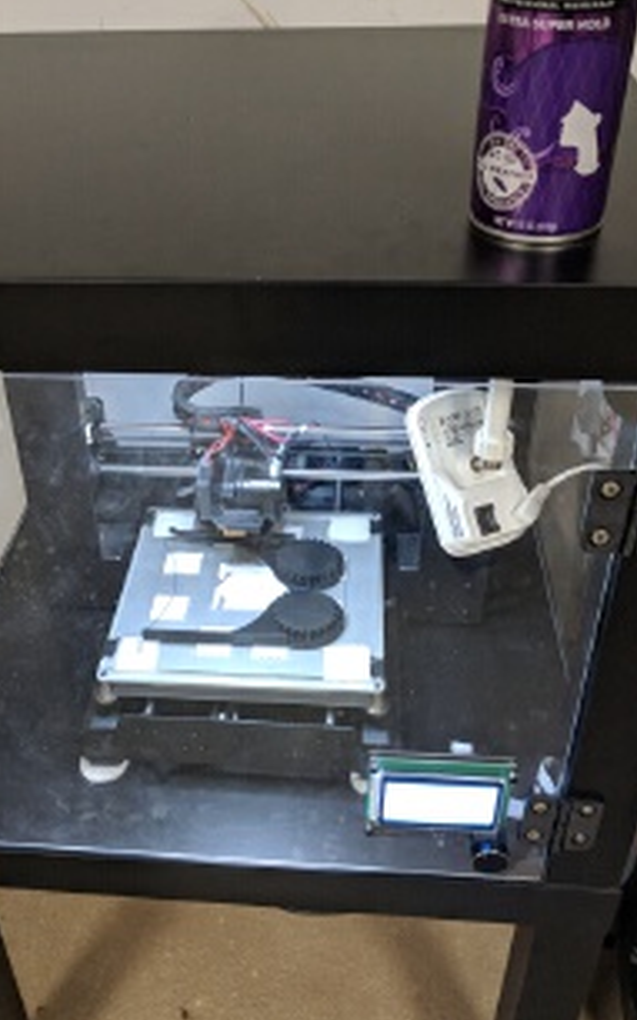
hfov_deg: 35.2
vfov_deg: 54.0
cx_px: 250
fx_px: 1001
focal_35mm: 36
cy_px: 490
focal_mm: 4.67
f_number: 2
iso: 590
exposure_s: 1/40
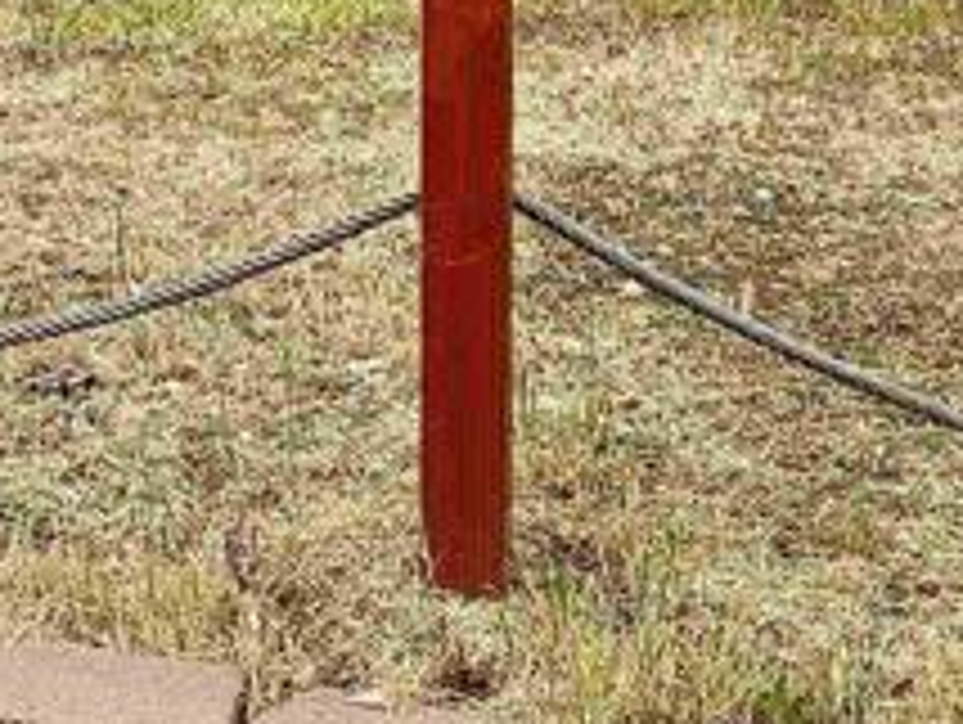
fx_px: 3064
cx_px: 130
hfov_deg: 17.6
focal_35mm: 110
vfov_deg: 12.9
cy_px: -310
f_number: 1.8
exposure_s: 1/2961
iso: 25
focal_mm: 5.4
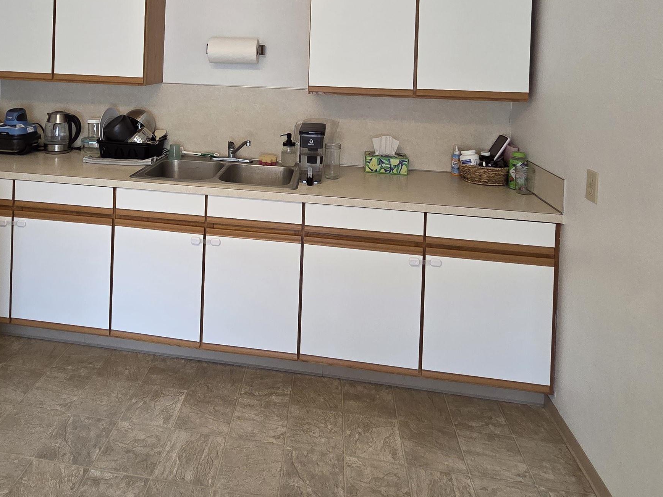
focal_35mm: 23
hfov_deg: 73.2
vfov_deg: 52.7
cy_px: 63
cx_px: 267
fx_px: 441
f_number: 2.2
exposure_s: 1/120
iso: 320
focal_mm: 2.2
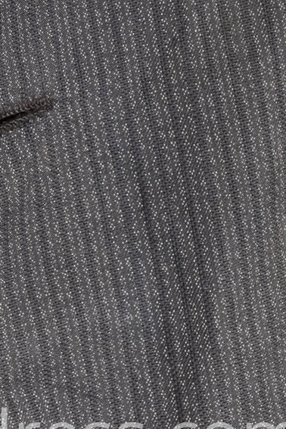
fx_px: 2907
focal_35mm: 244
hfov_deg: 5.5
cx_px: -362
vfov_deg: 7.9
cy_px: -551
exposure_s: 1/25
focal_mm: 32
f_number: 5.6
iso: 320
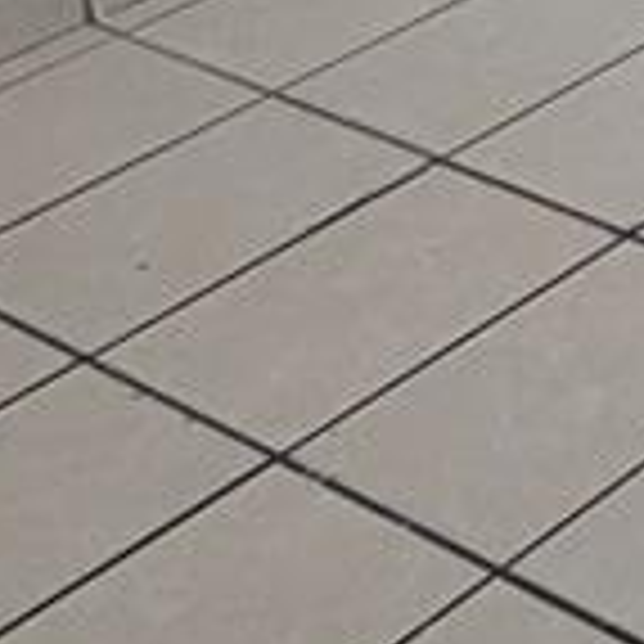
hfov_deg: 10.8
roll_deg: +1.8
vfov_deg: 12.4
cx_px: 1973
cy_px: -991
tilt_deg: -6.1
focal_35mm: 104
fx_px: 2189
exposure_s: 1/144
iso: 50
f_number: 2.2
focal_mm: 2.22
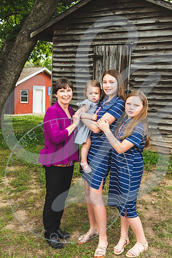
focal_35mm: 40
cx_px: 98
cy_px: 129
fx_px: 287
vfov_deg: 48.5
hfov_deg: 33.3
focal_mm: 34
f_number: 5.6
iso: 250
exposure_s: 1/200
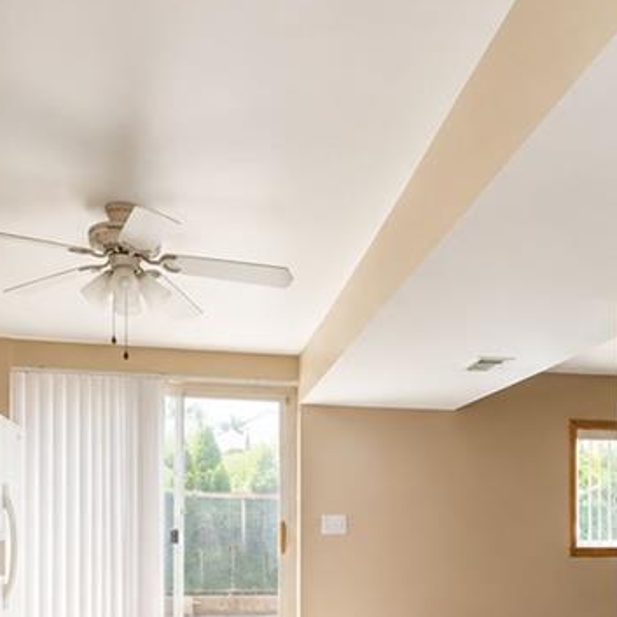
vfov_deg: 42.2
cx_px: 341
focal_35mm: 37
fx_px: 746
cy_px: 523
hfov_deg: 44.9
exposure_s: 1/60
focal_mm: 10
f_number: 13
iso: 2000
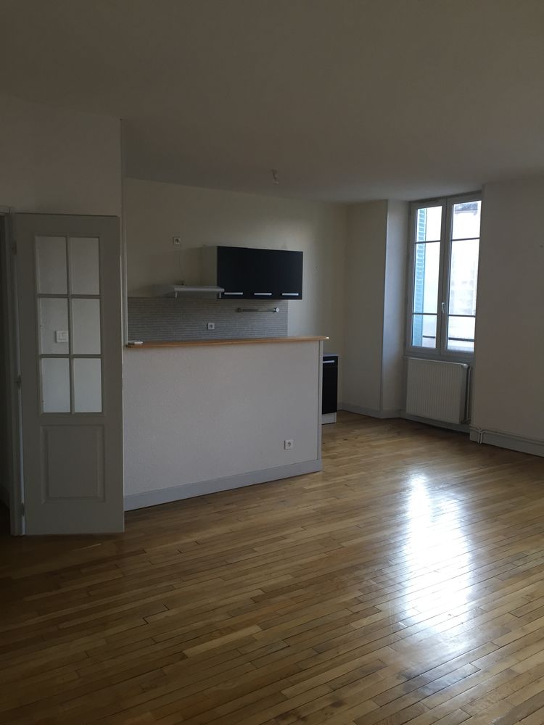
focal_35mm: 29
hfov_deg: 48.2
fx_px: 608
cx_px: 272
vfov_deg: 61.7
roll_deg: +0.1
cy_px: 362
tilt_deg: -7.8
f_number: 2.2
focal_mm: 4.15
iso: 32
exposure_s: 1/33
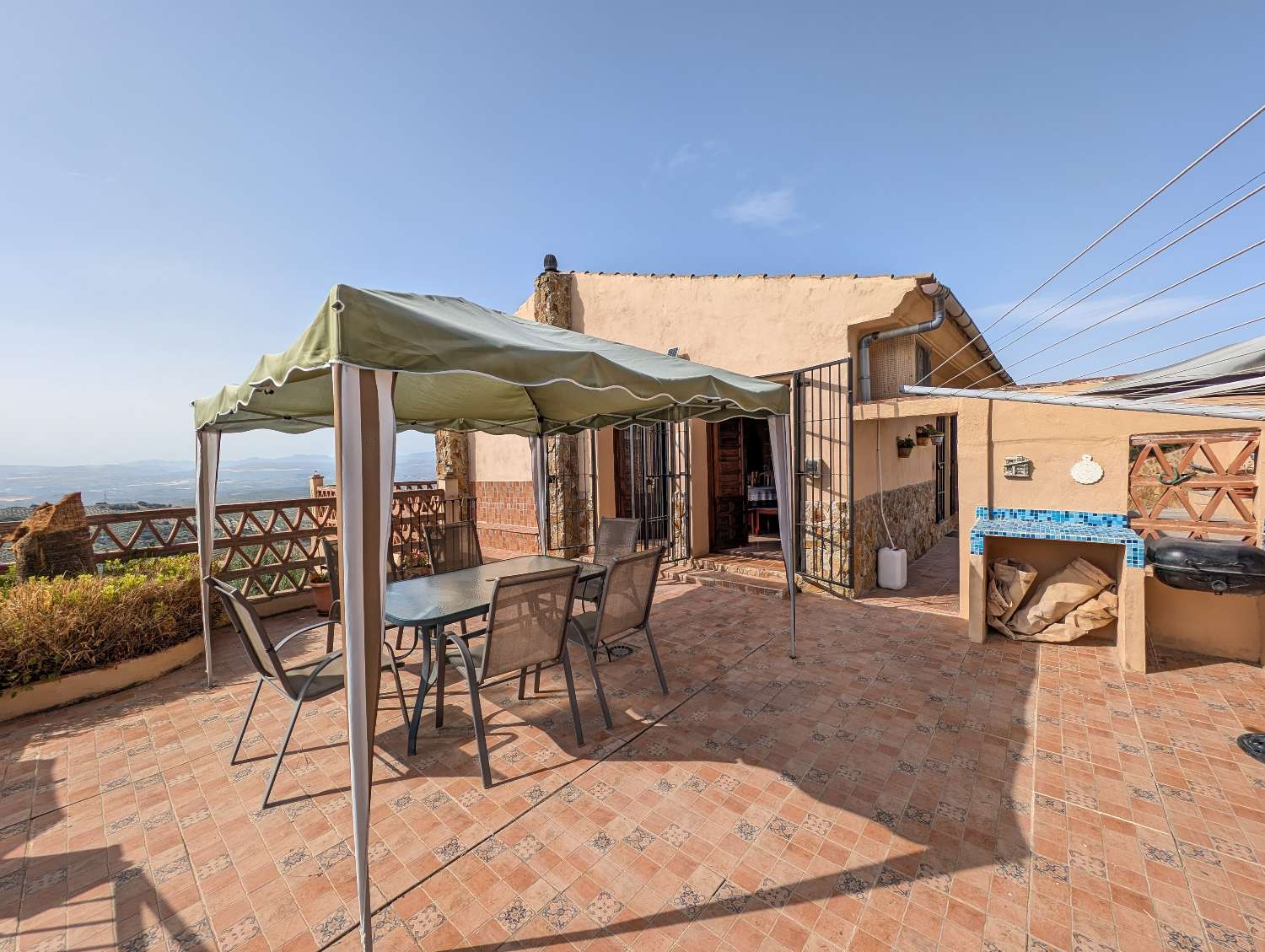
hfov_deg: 110.5
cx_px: 632
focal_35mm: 12
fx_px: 439
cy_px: 476
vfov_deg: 94.6
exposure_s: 1/1466
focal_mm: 2.23
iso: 41
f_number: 1.95
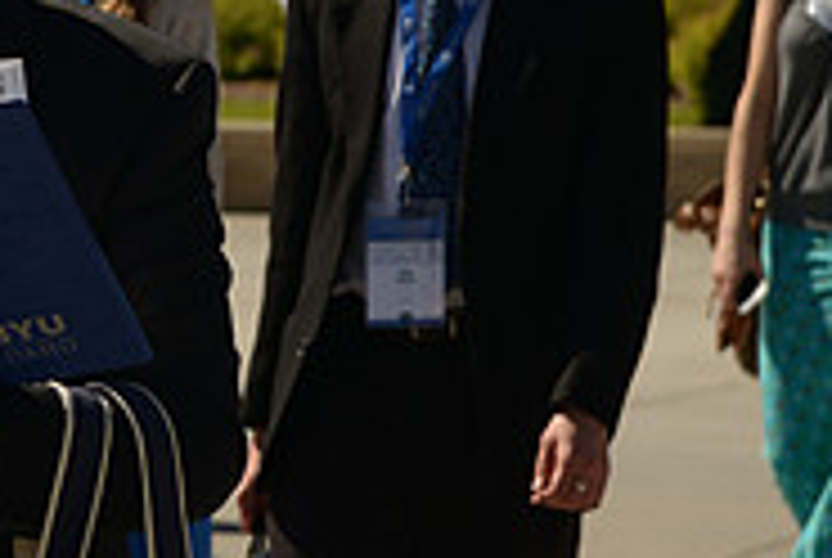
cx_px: -54
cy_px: 142
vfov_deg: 3.7
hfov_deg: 5.5
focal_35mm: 376
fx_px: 8704
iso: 100
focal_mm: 120
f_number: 8
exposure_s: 1/400
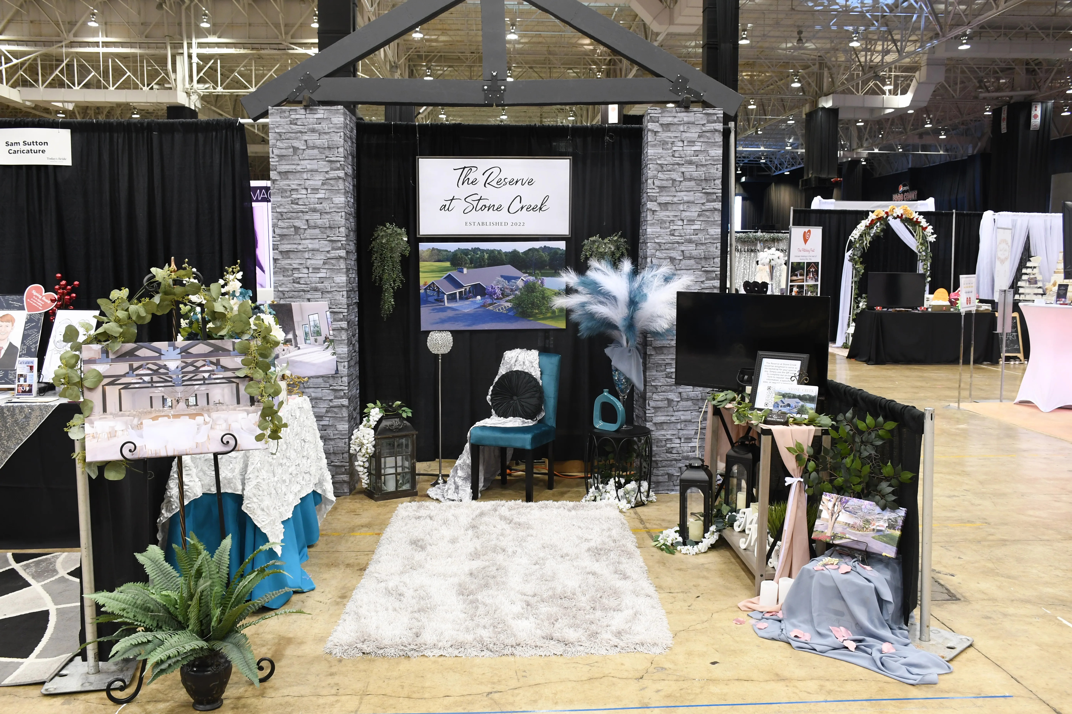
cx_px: 536
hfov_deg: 61.9
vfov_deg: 43.6
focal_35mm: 30
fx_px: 893
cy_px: 357
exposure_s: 1/30
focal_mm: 20
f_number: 7.1
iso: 1000
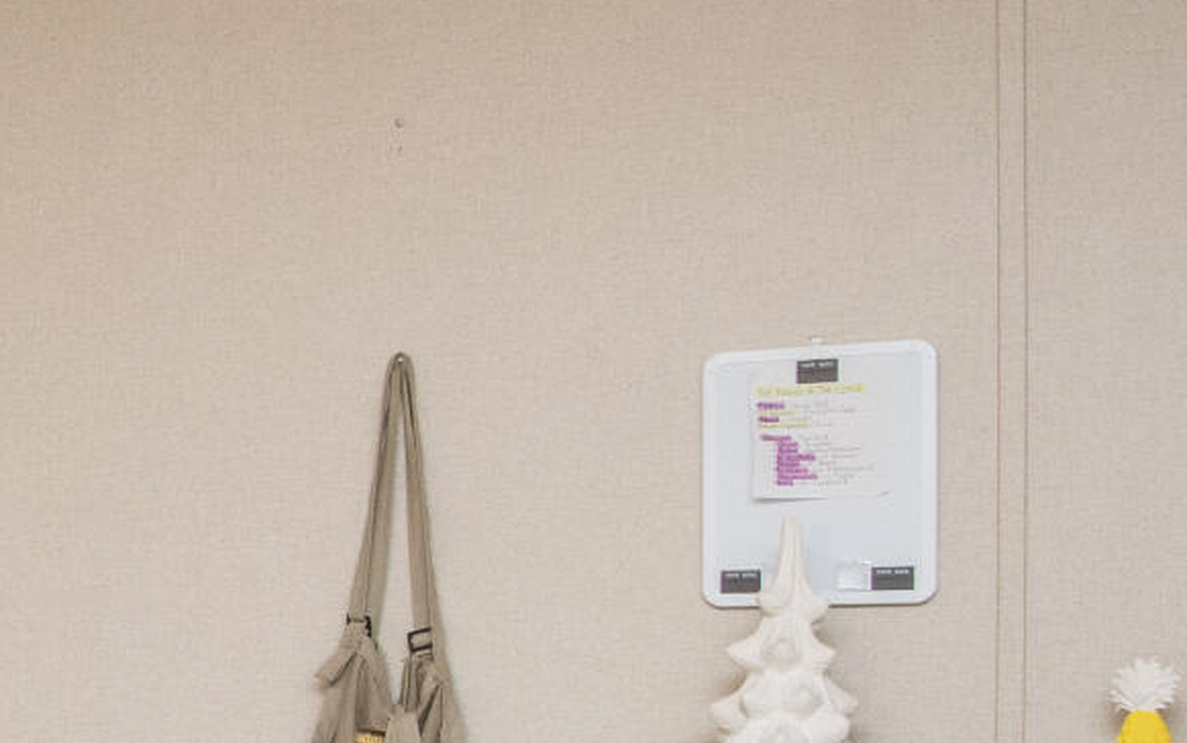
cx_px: -1269
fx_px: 2718
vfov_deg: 15.3
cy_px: 737
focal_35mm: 84
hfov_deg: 17.1
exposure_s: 1/60
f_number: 9
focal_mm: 16
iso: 400
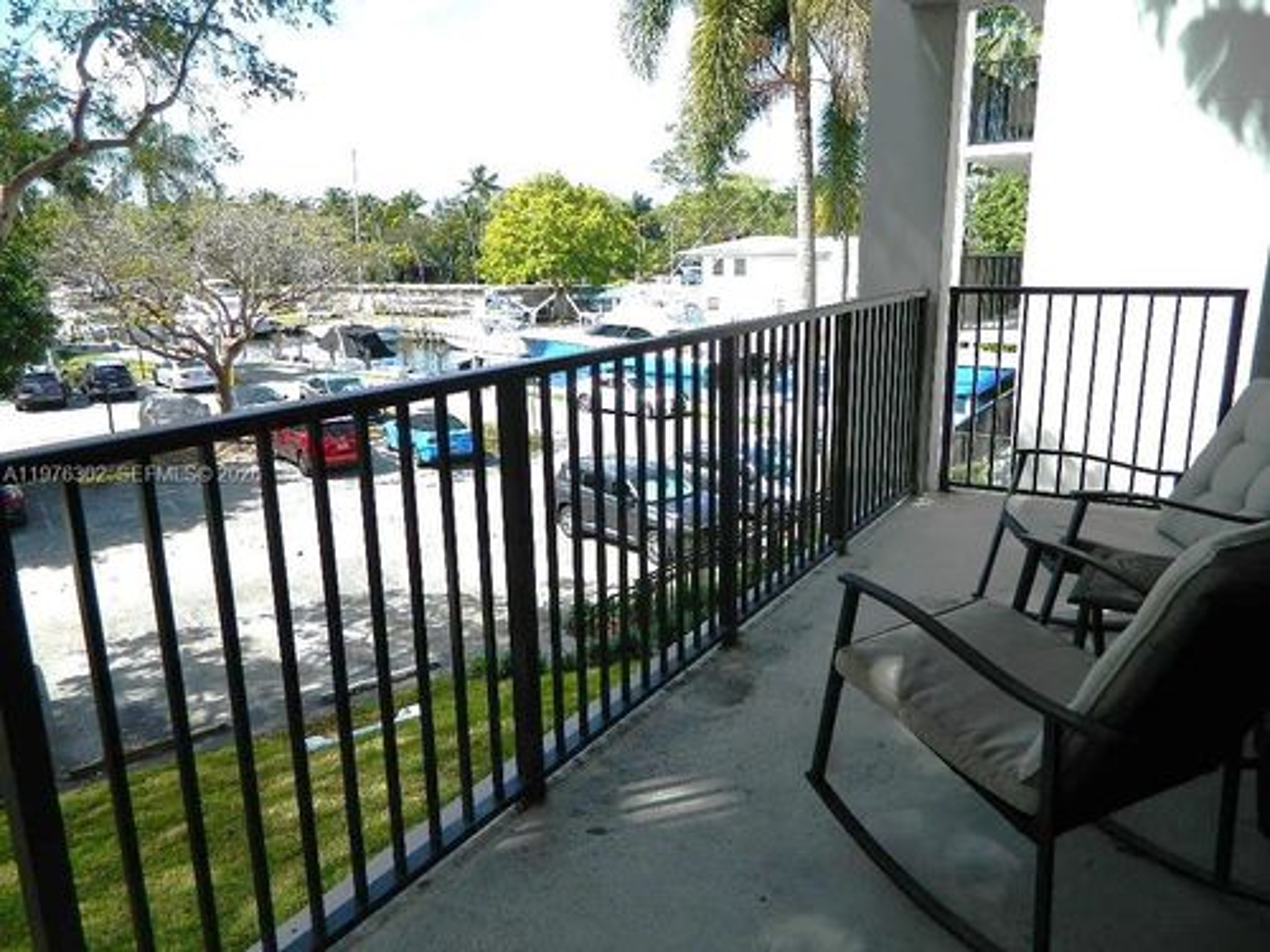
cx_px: 635
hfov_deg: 69.4
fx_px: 917
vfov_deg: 54.9
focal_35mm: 25
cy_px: 476
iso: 80
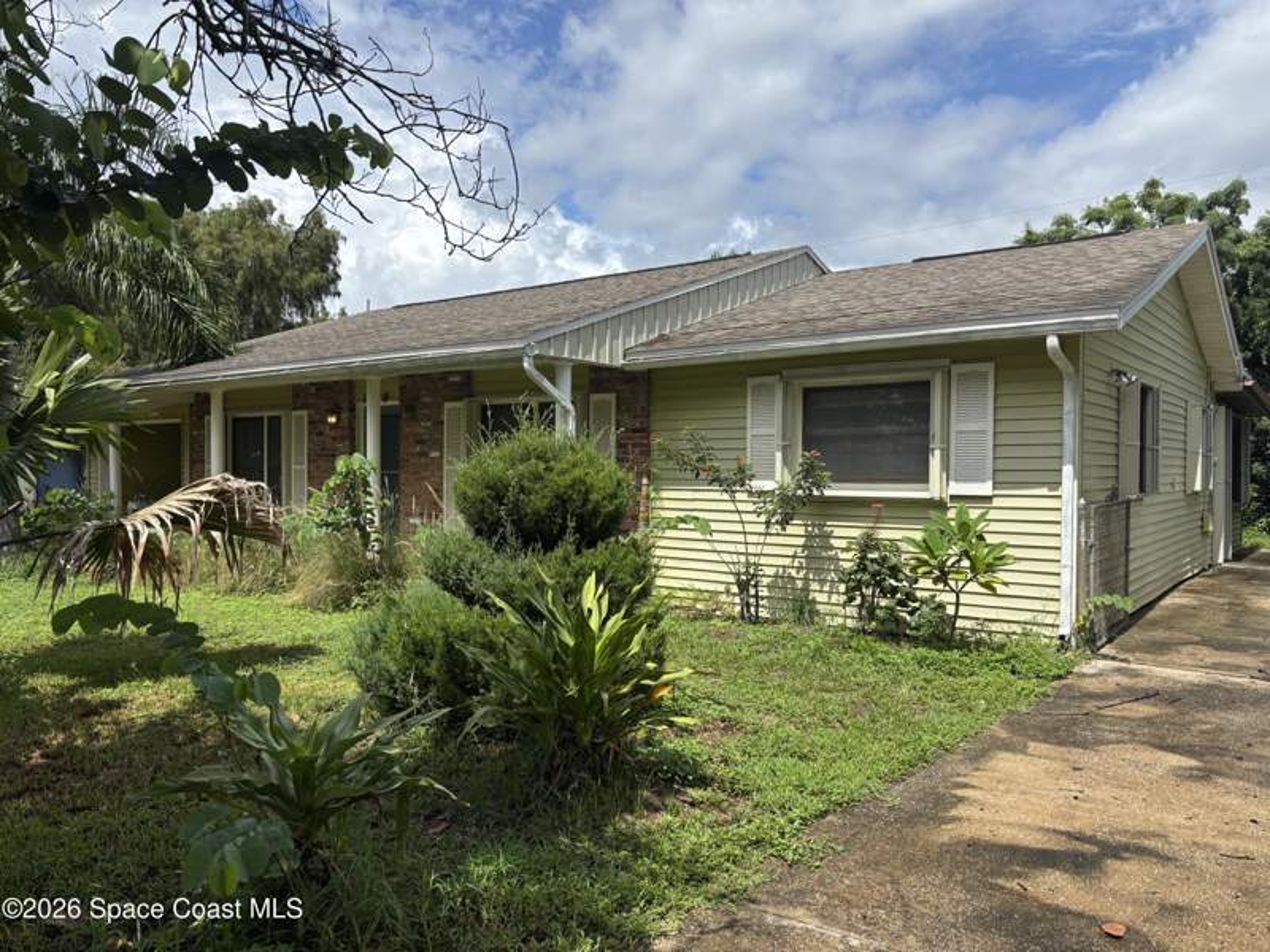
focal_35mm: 26
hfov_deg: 67.3
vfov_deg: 53.1
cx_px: 635
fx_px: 954
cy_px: 476
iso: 50
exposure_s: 1/3937
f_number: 1.6
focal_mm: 5.96
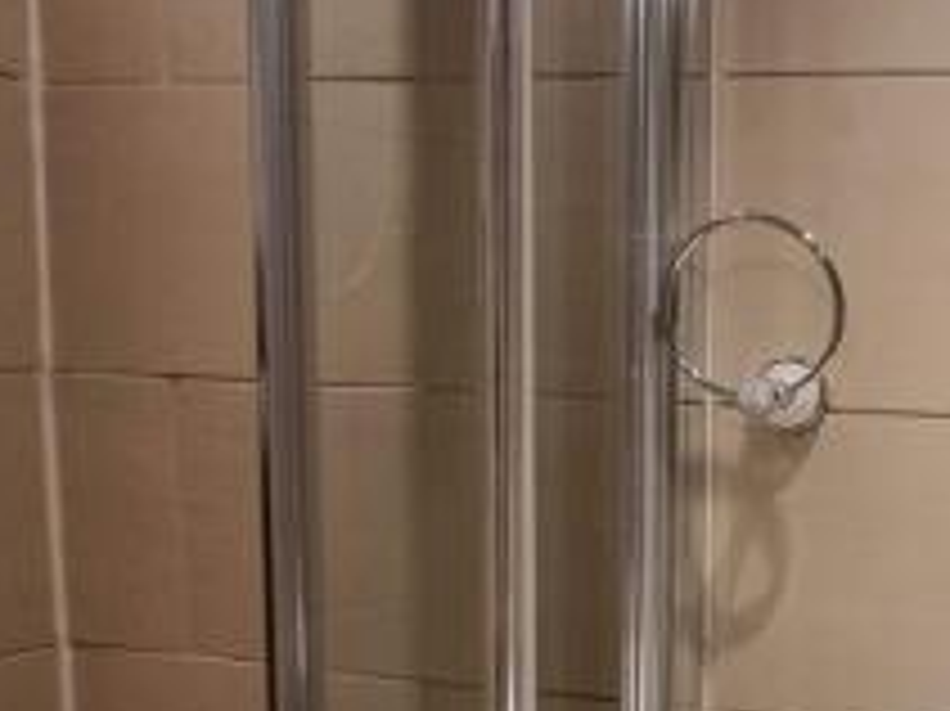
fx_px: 987
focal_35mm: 36
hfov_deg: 43.3
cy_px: 497
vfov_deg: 39.0
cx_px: 970
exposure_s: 1/50
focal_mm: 2.2
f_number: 2.2
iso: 250
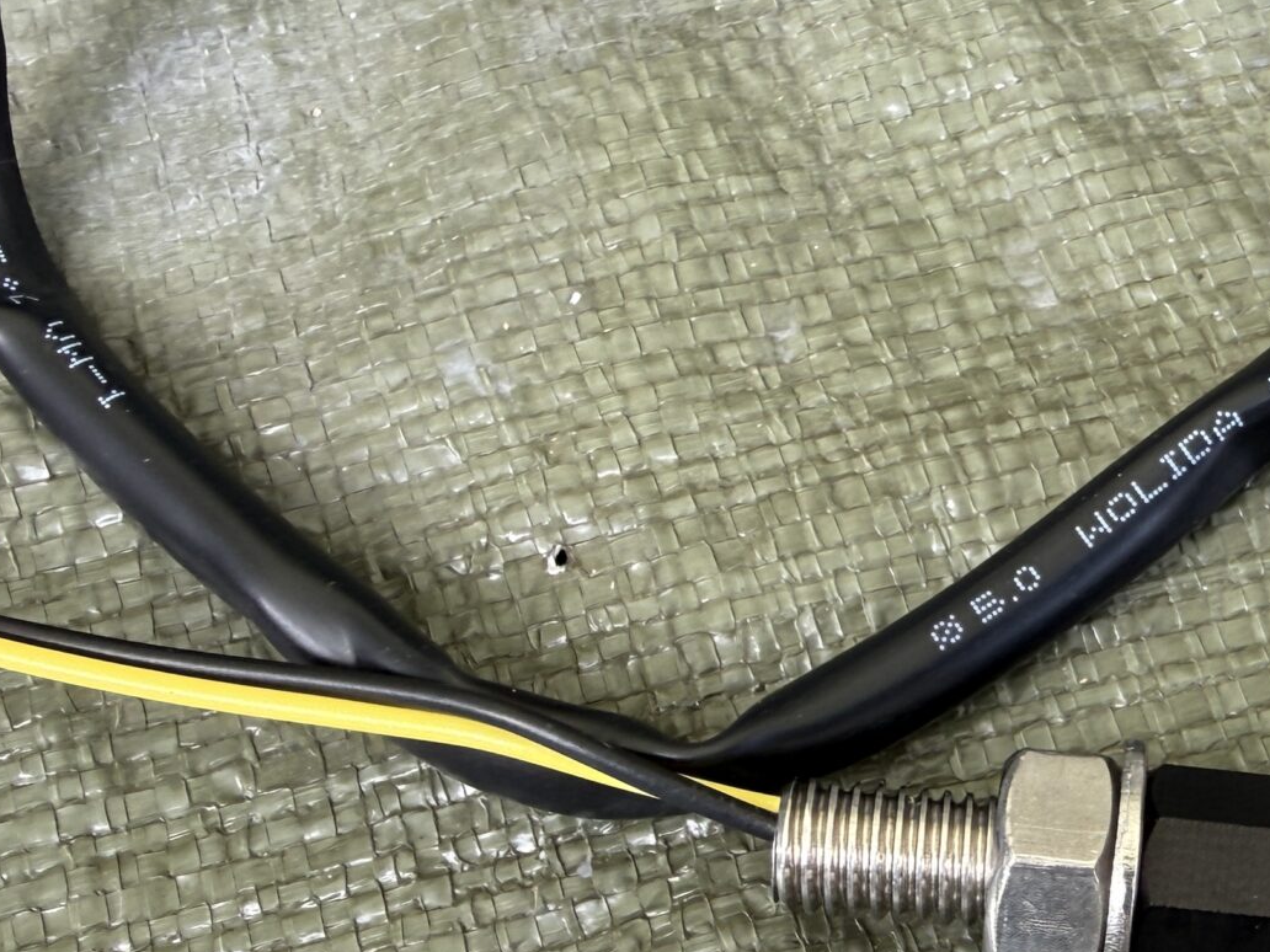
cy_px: 603
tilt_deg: -69.2
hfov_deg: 29.1
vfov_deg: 23.6
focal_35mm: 62
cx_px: 1287
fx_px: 2275
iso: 40
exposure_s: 1/119
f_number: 2.2
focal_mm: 2.22
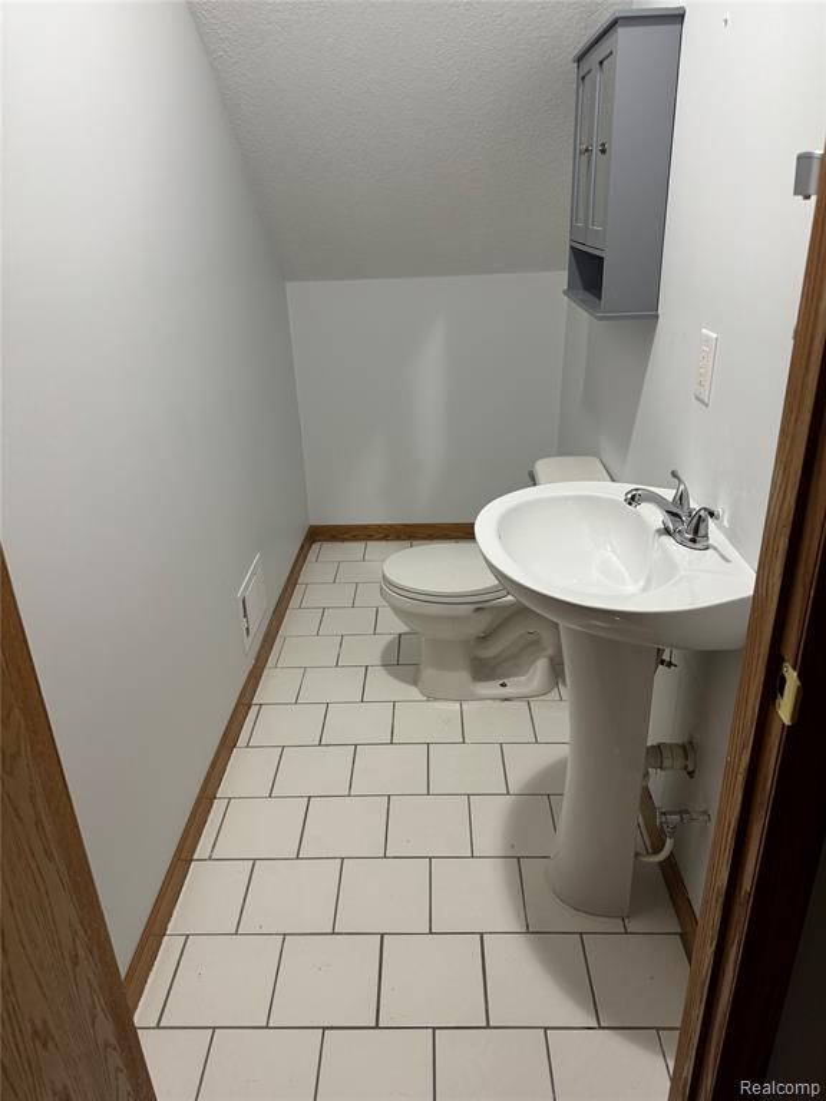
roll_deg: +2.6
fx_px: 764
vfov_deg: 71.6
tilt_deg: -25.5
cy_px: 550
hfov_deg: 56.8
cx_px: 413
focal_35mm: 24
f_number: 1.78
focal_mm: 6.76
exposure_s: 1/60
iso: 200
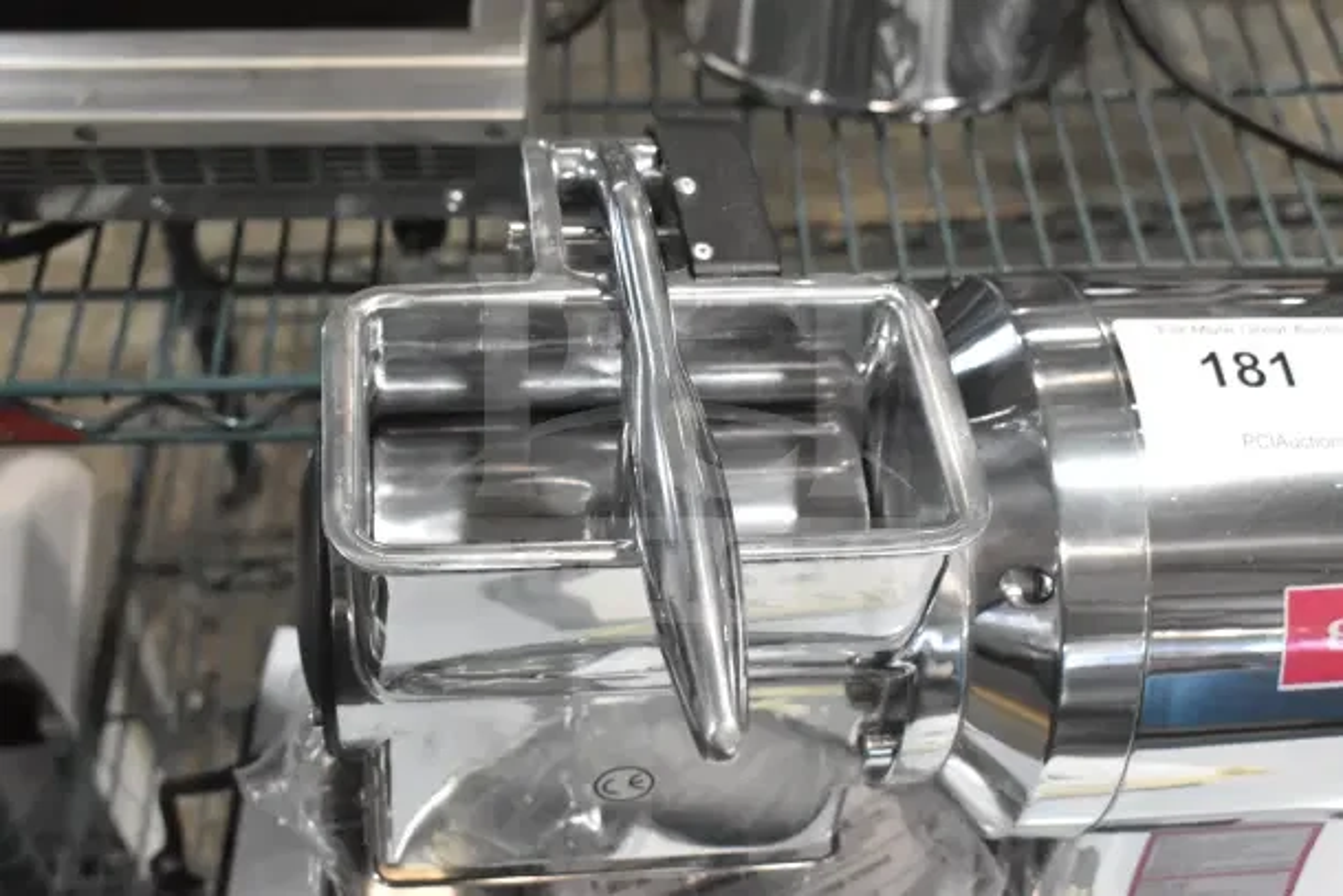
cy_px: 448
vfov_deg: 25.8
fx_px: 1959
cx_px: 672
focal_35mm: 52
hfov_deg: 37.8
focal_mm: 35
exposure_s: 1/250
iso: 6400
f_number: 8
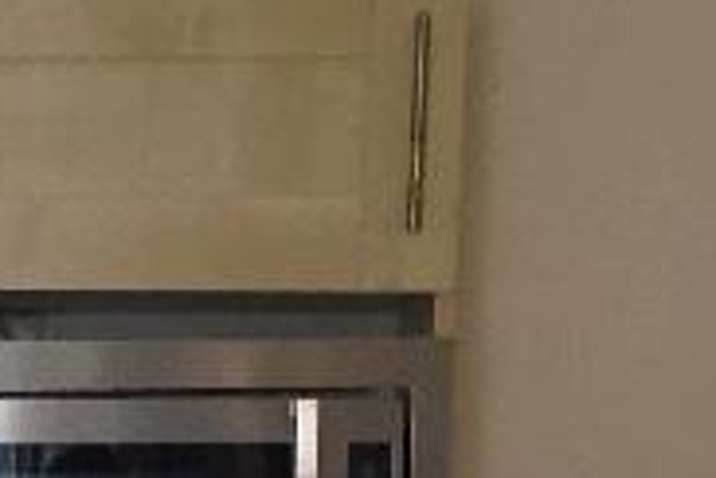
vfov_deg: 7.6
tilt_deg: -8.8
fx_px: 3361
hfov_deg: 11.7
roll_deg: +0.0
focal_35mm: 169
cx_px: -278
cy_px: 1081
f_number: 2.2
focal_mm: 4.15
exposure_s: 1/30
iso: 40
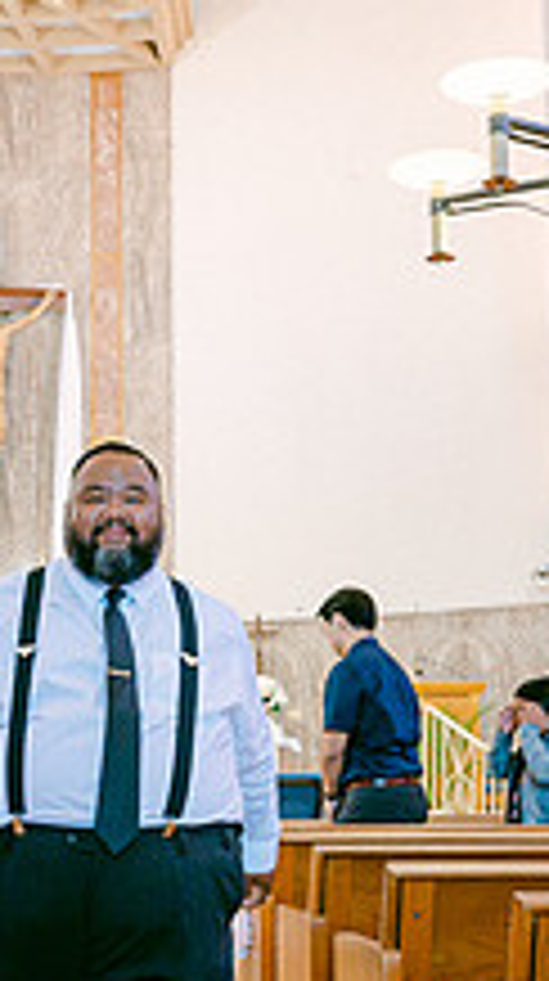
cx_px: 45
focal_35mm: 67
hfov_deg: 17.6
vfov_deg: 31.4
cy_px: 580
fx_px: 1741
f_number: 4
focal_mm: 24
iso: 2200
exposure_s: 1/125
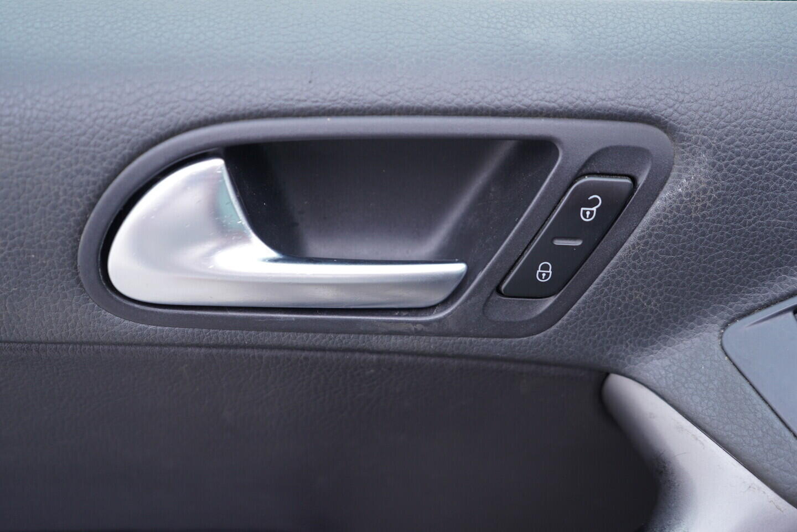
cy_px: 266
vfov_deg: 36.9
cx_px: 398
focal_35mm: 36
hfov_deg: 53.1
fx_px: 797
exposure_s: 1/40
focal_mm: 24
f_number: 2.8
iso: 200
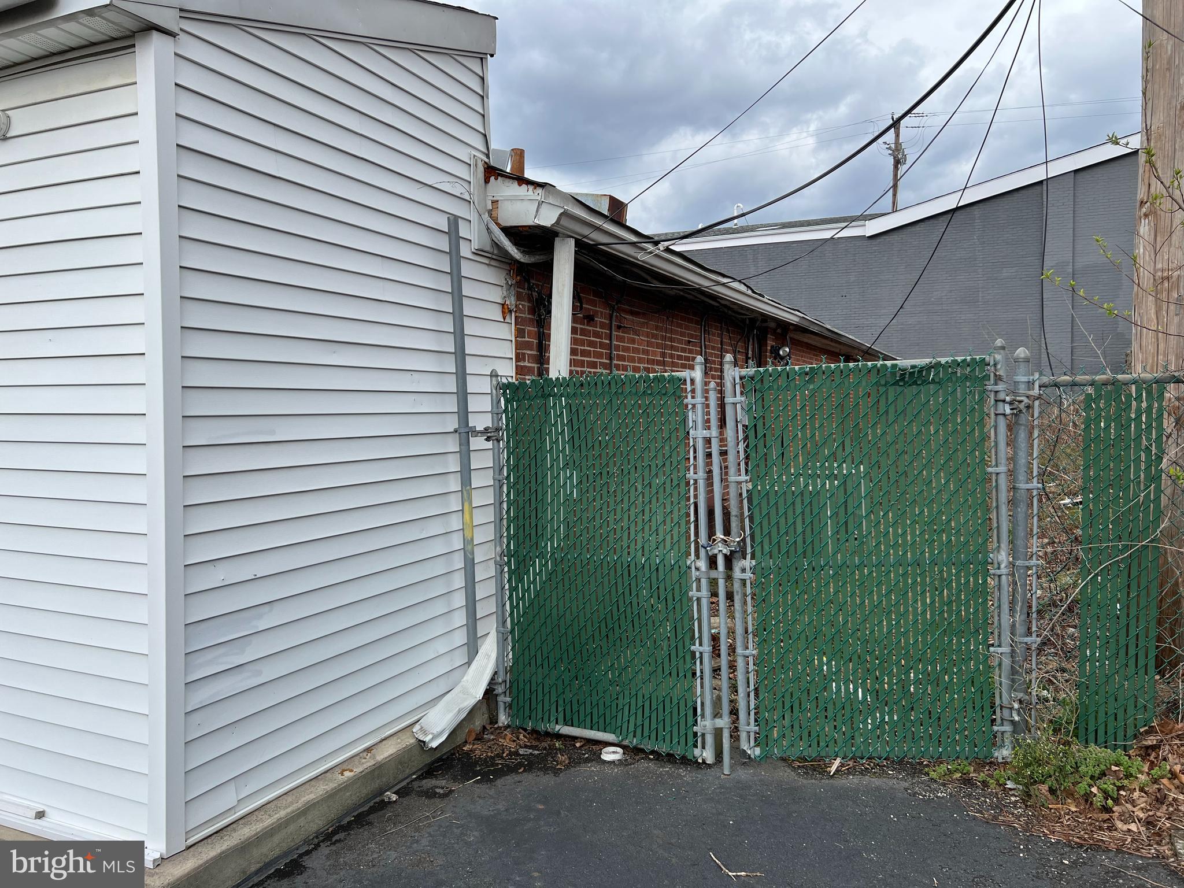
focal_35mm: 26
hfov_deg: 67.3
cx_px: 592
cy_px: 444
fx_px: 889
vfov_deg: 53.1
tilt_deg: -2.0
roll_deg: +0.3
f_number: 1.5
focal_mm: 5.7
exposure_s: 1/1511
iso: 50
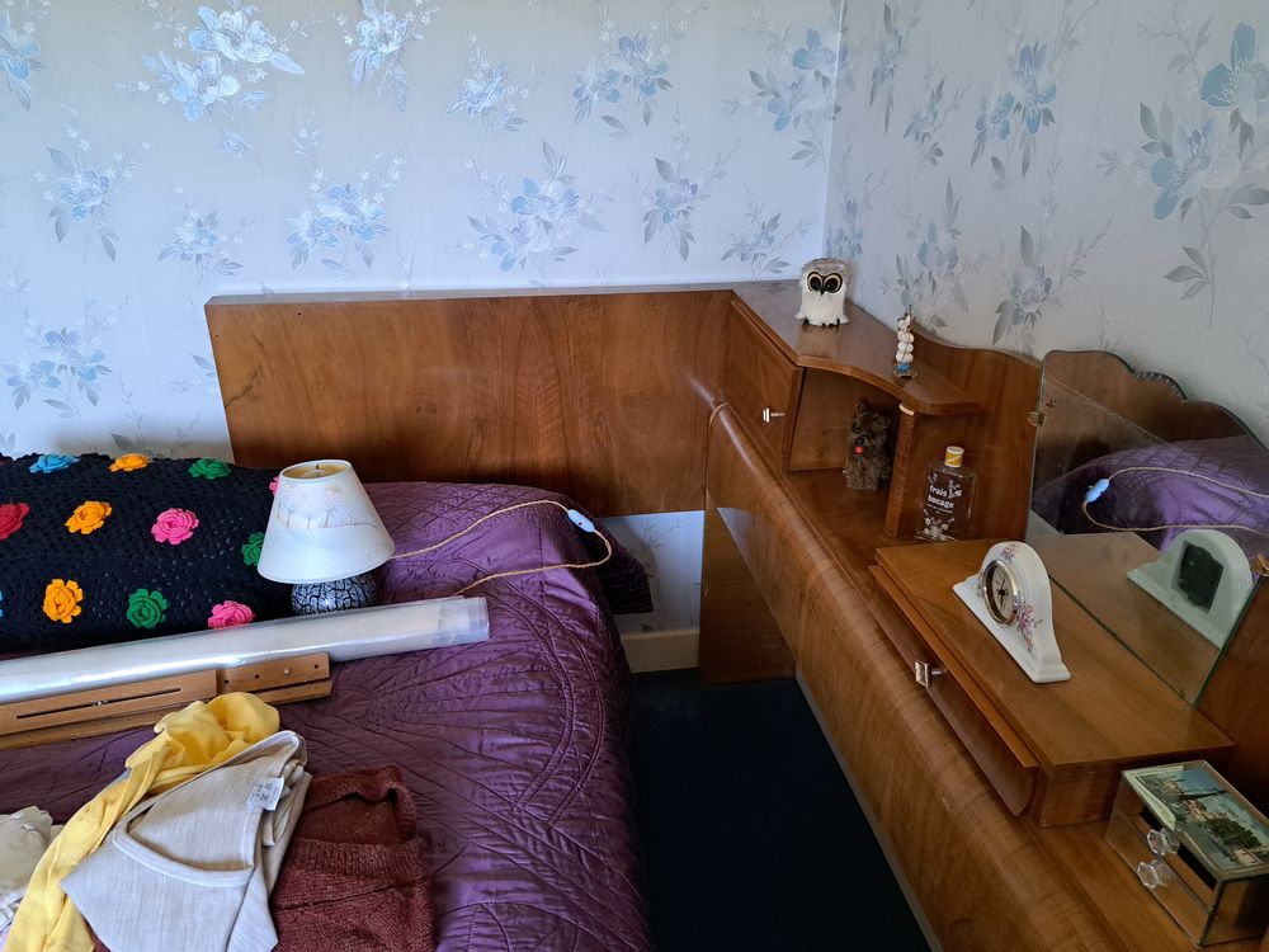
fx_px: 880
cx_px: 634
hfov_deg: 71.6
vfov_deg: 56.8
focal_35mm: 24
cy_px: 476
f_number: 1.8
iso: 400
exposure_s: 1/50
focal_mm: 5.23
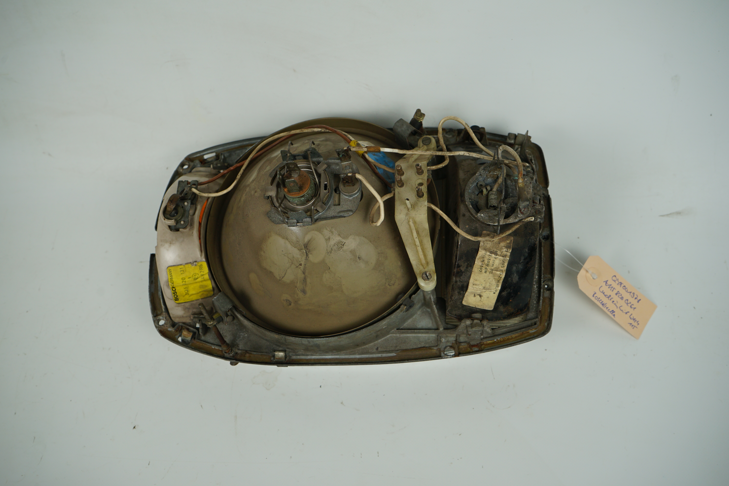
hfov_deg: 48.5
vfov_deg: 33.4
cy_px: 243
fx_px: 810
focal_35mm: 40
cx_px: 364
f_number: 7.1
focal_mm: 40
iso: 200
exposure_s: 1/200
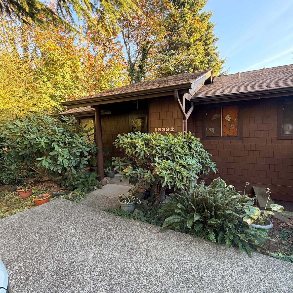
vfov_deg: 84.0
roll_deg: +0.9
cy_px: 143
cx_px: 156
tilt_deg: -2.9
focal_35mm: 17
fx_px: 163
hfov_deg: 83.9
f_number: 2.2
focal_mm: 2.22
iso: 100
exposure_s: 1/121
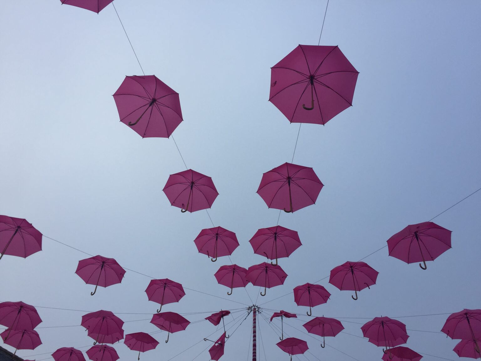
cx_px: 240
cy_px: 180
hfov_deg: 61.7
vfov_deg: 48.2
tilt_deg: +50.9
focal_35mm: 29
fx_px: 403
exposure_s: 1/1276
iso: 32
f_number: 2.2
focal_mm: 4.15
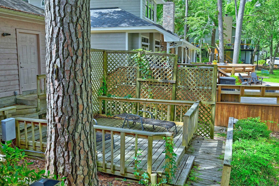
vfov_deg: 42.3
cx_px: 143
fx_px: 240
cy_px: 91
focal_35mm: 31
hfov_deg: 60.3
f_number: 8
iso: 400
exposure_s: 1/125
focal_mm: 30
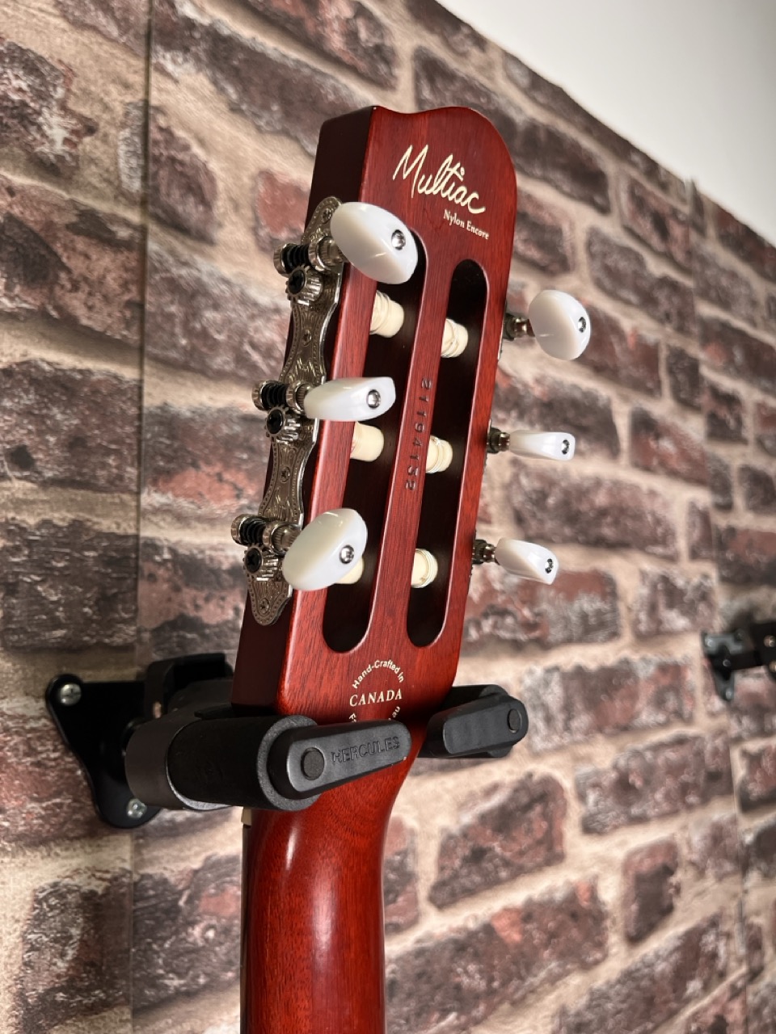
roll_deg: +1.7
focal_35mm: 26
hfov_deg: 53.1
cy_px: 517
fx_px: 777
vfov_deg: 67.3
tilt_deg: +8.5
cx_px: 388
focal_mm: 5.1
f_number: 1.6
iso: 100
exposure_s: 1/122
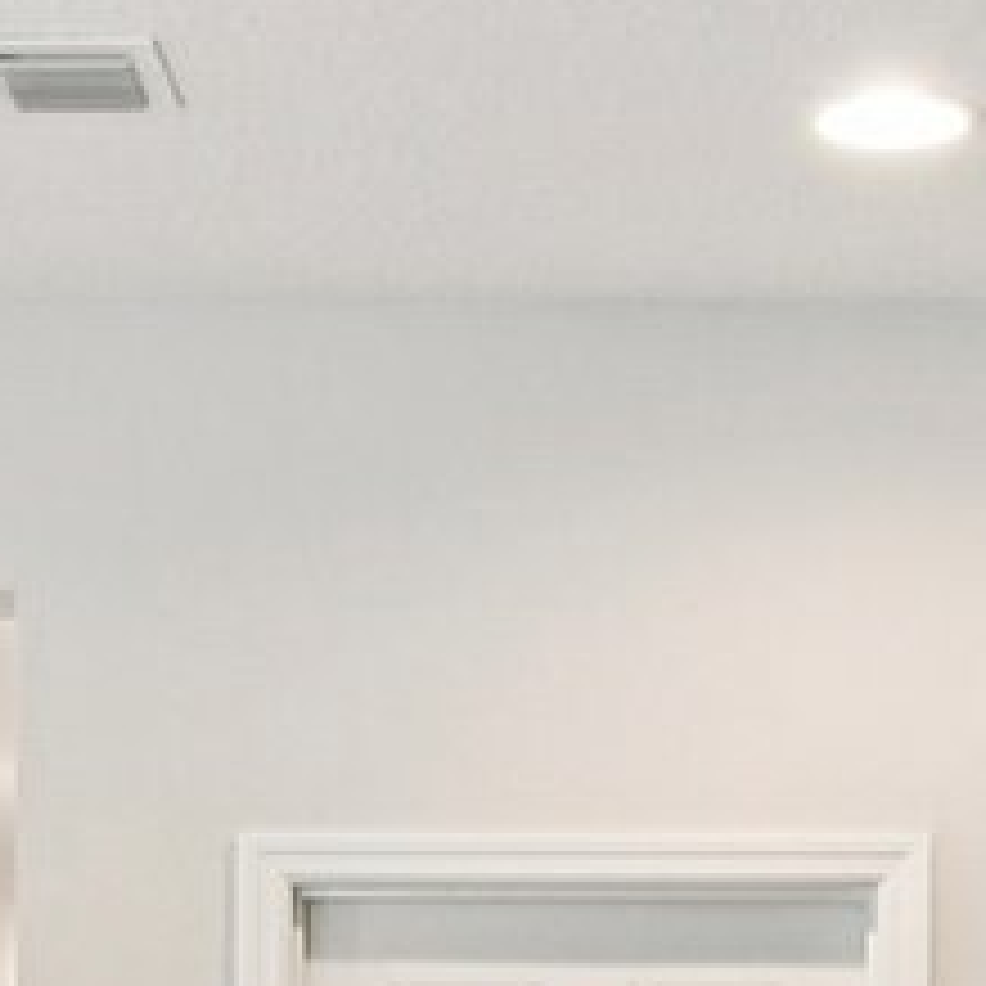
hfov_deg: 14.6
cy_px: 1456
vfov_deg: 13.8
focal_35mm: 119
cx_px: 554
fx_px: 3835
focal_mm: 10
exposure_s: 1/4
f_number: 8
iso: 400
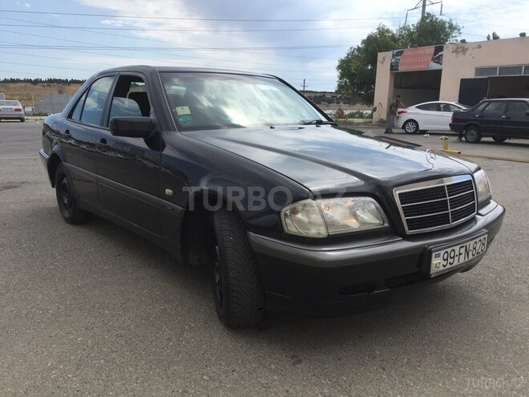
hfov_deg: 61.7
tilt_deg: -12.2
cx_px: 264
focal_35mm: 29
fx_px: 443
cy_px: 198
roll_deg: -2.8
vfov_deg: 48.2
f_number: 2.2
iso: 32
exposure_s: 1/1980
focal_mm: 4.15
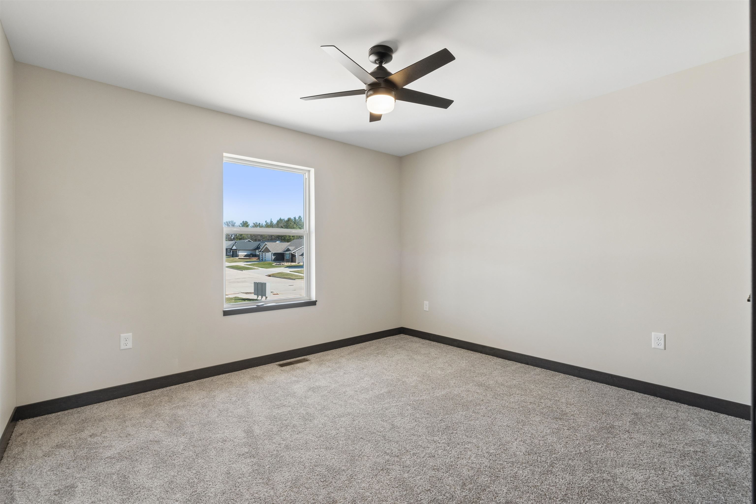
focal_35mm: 16
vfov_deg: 73.7
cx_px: 378
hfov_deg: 96.7
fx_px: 336
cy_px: 252
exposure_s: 1/50
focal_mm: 16
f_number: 10
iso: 800
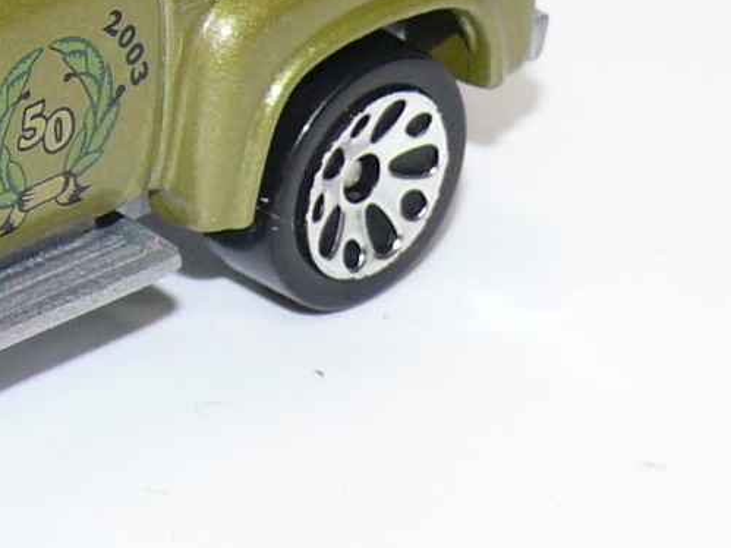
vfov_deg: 5.0
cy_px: -21
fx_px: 6291
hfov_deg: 6.6
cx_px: -306
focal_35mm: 298
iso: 100
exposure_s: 1/30
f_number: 4
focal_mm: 12.8
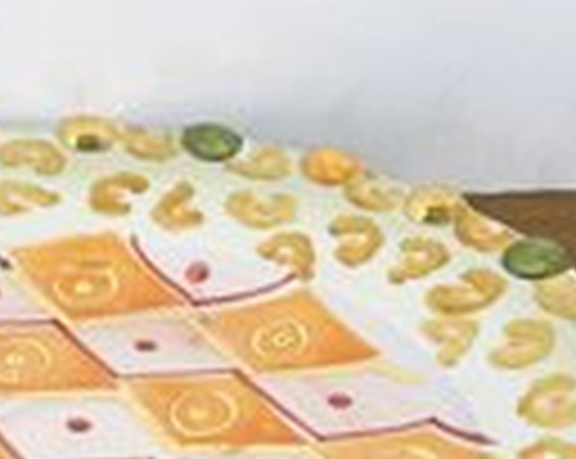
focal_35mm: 110
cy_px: 430
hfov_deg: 17.4
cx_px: 128
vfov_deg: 13.8
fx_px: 1872
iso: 50
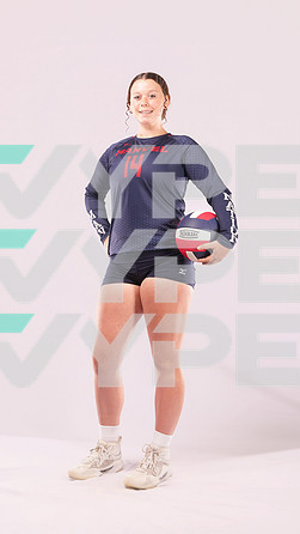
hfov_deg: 32.0
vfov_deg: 54.0
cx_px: 141
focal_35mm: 37
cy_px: 267
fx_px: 523
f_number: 6.3
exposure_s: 1/100
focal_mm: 35
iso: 200
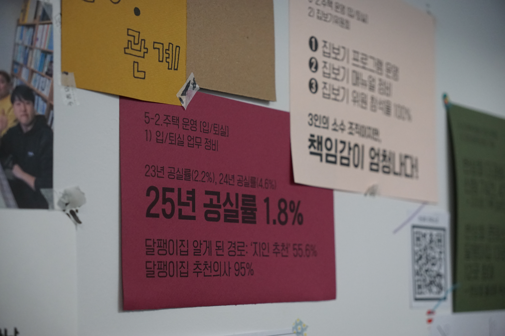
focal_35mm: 75
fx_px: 1052
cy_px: 168
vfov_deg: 18.2
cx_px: 252
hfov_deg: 27.0
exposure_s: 1/160
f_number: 3.5
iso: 1600
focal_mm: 50
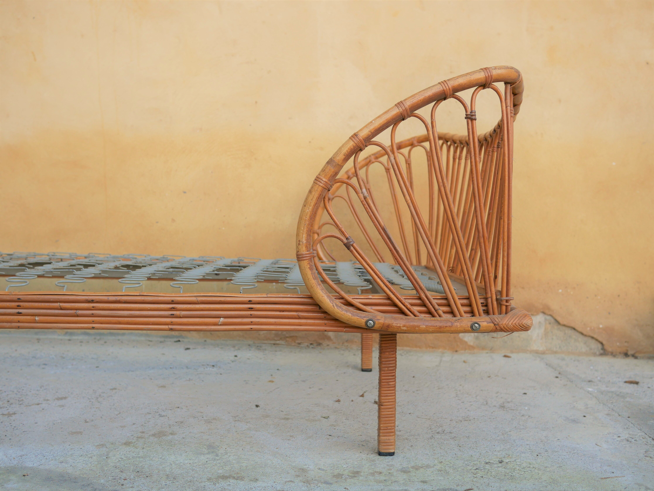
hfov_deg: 46.8
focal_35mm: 40
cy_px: 246
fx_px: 756
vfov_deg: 36.0
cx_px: 327
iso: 200
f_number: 2.8
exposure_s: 1/320
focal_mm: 20
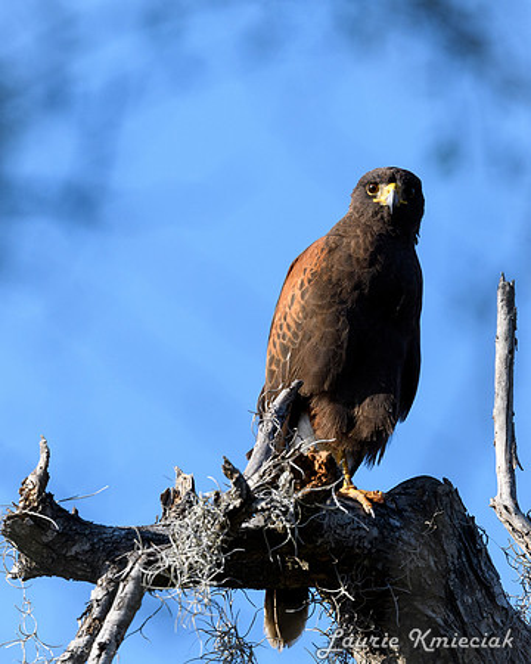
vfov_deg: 1.8
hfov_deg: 1.4
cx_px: 392
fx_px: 21630
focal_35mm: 1101
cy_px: 319
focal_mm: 500
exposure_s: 1/2500
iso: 560
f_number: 6.3
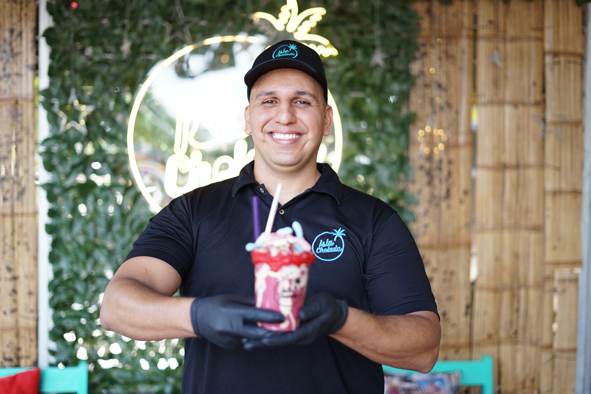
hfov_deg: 39.6
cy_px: 197
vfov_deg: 27.0
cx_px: 296
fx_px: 821
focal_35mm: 50
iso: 320
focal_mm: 50
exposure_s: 1/320
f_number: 1.8
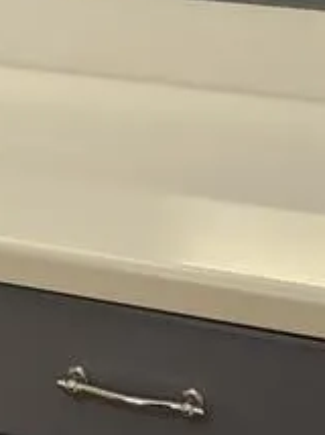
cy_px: -51
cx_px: -268
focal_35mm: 129
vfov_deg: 14.9
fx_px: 1618
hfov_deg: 10.7
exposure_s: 1/120
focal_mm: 5.54
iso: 200
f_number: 1.8
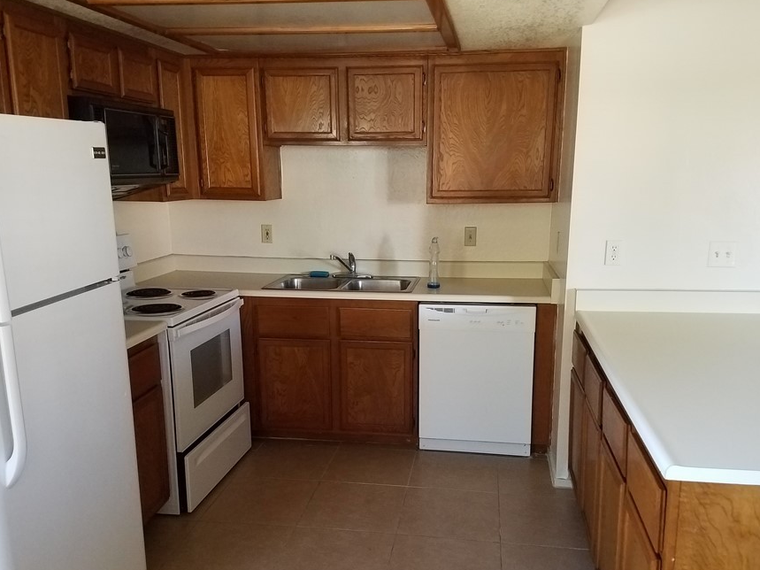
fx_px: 681
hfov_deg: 58.3
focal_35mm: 31
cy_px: 300
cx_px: 394
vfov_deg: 45.4
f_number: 1.7
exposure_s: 1/46
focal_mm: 4.2
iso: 640
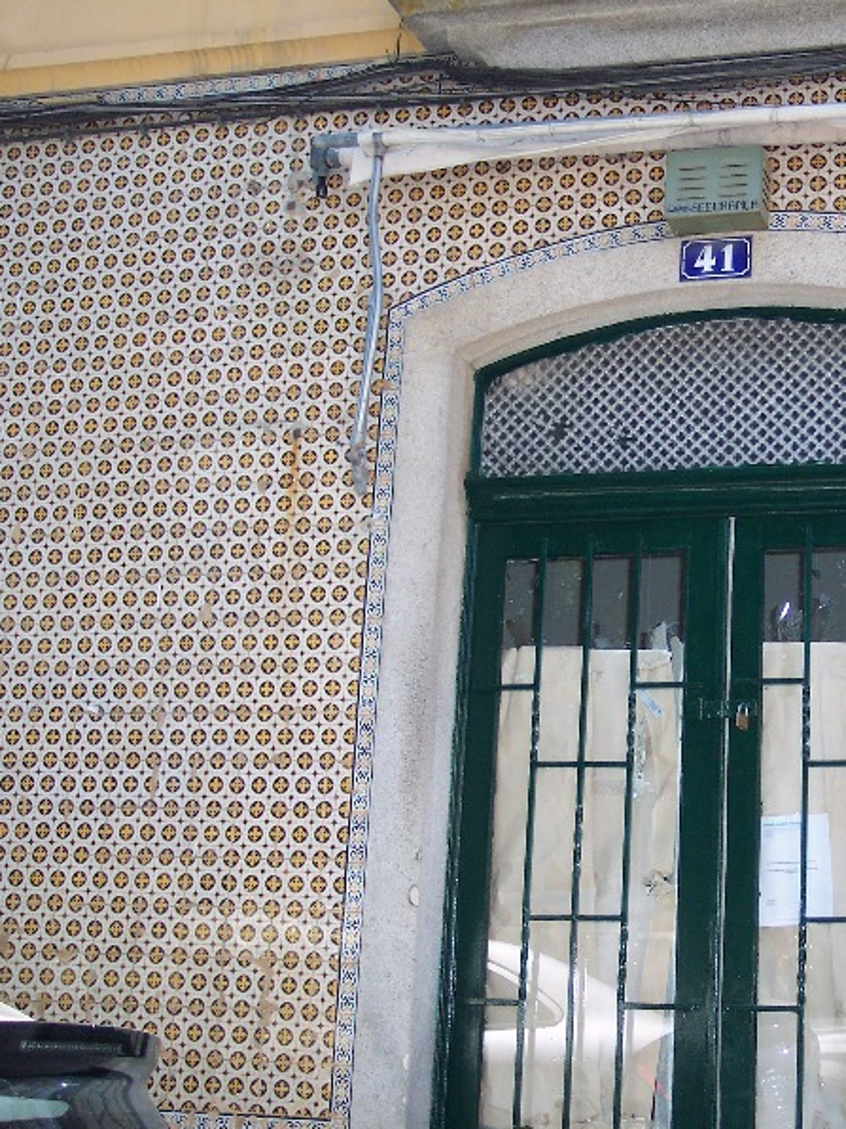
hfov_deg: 27.7
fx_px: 1662
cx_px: 731
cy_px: 564
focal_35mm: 51
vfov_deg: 37.5
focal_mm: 8
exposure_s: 1/500
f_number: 2.8
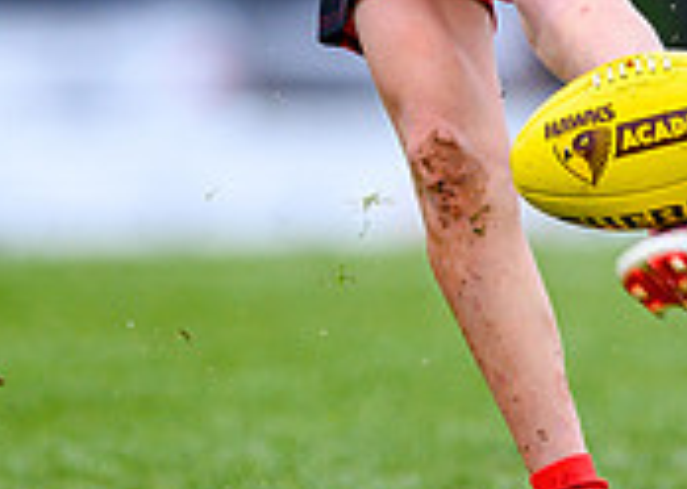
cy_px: -158
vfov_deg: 0.8
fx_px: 36146
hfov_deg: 1.1
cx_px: 493
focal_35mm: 1854
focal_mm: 500
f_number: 4.5
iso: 800
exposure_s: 1/1600
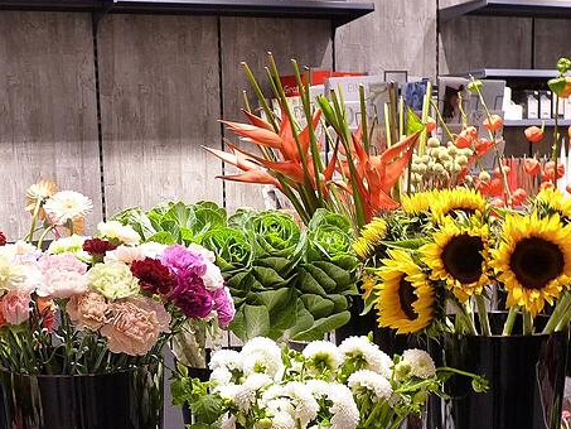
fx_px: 990
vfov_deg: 23.9
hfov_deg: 32.2
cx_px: 295
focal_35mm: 60
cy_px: 361
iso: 250
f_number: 3
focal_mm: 6
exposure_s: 1/30
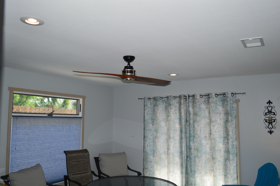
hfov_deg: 62.0
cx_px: 140
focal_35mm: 30
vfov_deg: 43.5
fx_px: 233
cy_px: 93
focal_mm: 20
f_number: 3.8
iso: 100
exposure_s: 1/60
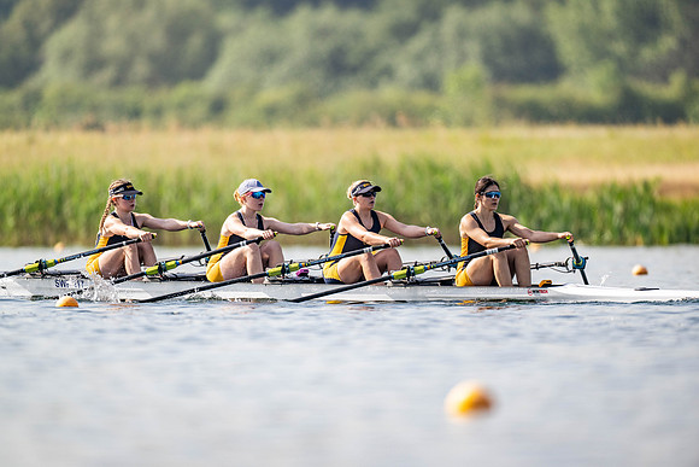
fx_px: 11652
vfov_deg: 2.3
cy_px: 234
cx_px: 350
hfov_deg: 3.4
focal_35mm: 600
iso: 180
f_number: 4
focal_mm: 600
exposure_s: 1/2500
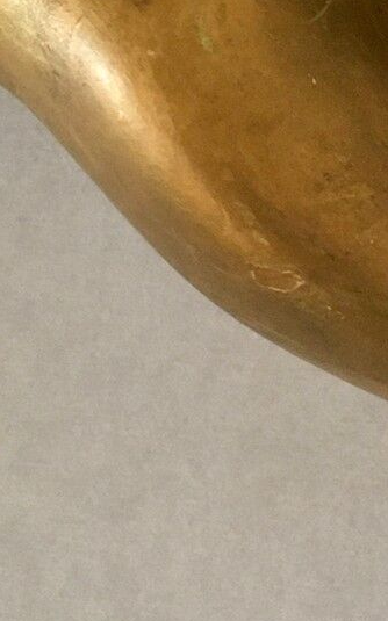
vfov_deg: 17.2
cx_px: 740
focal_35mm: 115
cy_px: -144
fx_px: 1947
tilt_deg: -64.9
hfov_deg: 10.6
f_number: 2.2
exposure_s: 1/33
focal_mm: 4.15
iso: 160
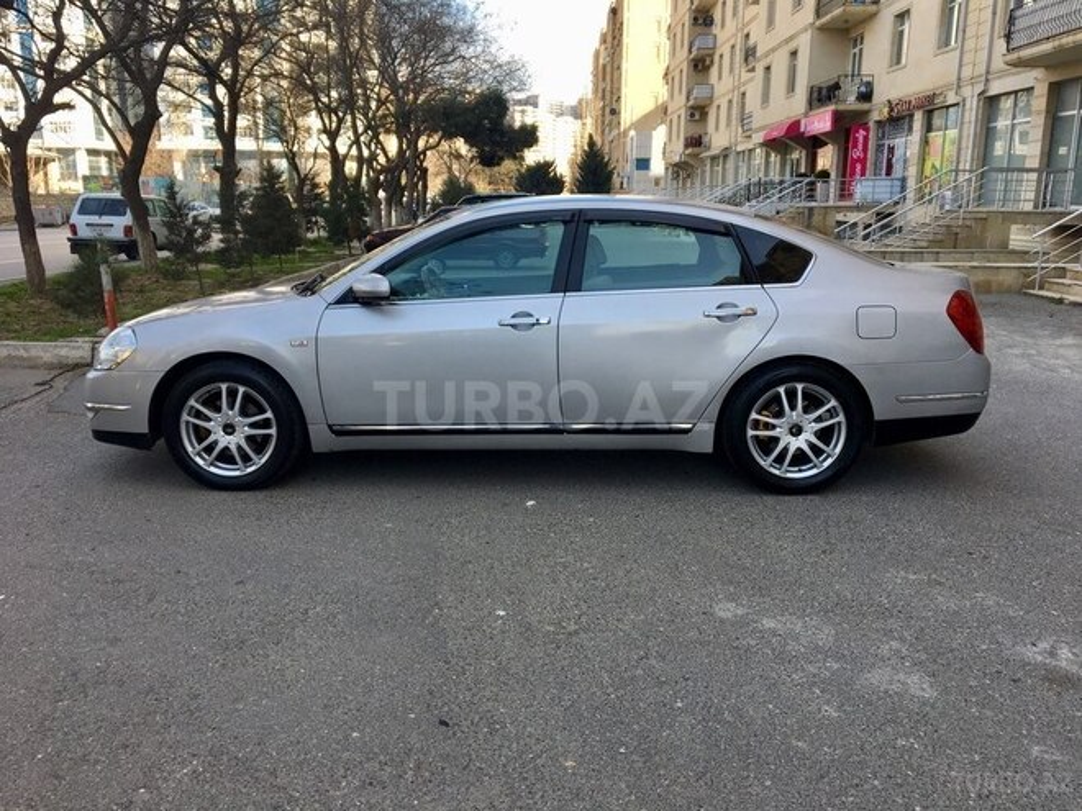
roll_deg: -1.0
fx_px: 906
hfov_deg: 61.7
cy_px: 406
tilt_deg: -12.4
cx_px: 541
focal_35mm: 29
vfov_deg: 48.2
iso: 25
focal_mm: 4.15
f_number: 2.2
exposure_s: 1/349
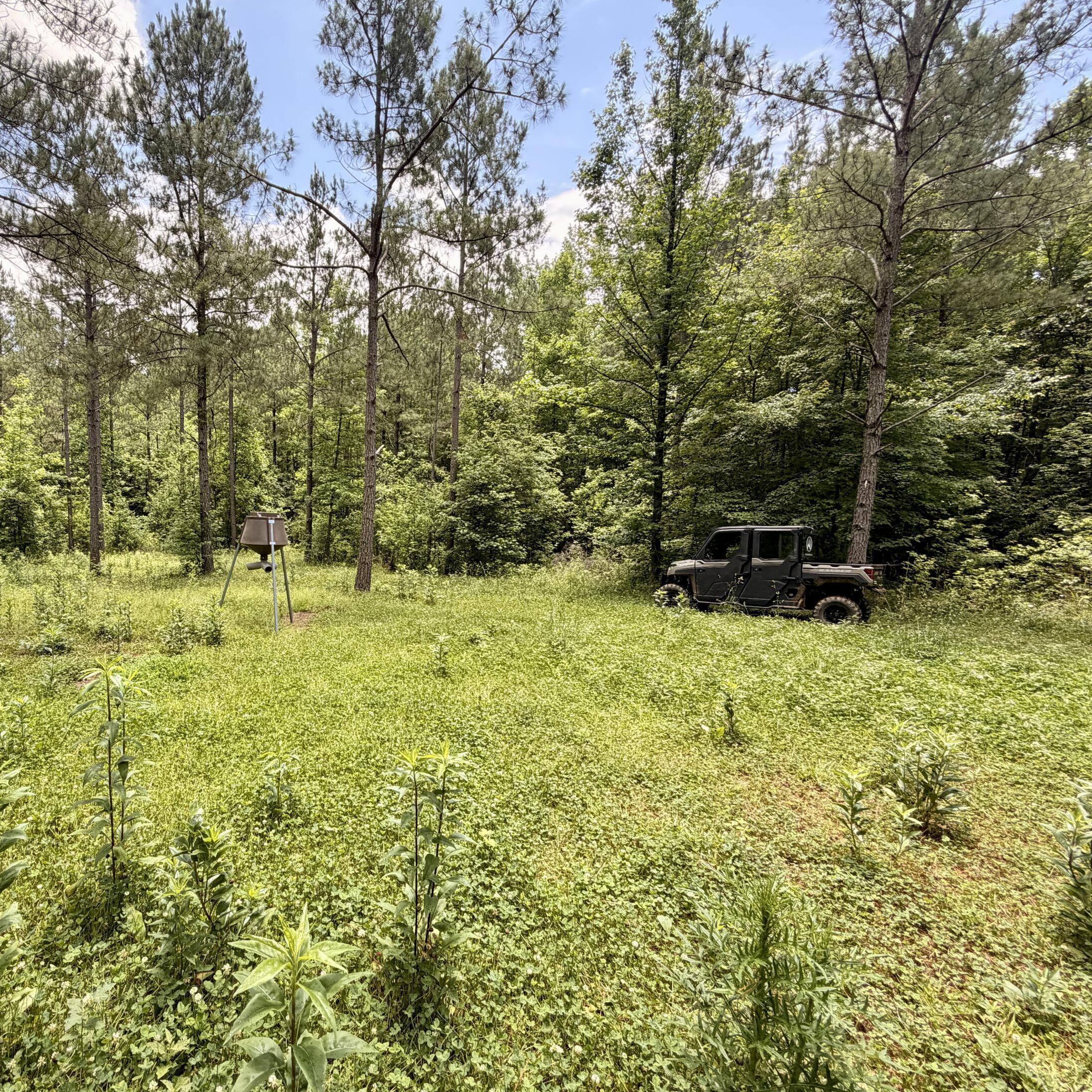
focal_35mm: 17
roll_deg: -1.3
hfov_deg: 81.6
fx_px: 607
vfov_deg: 84.0
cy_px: 548
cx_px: 380
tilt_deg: -7.3
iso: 64
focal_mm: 2.22
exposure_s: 1/458
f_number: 2.2
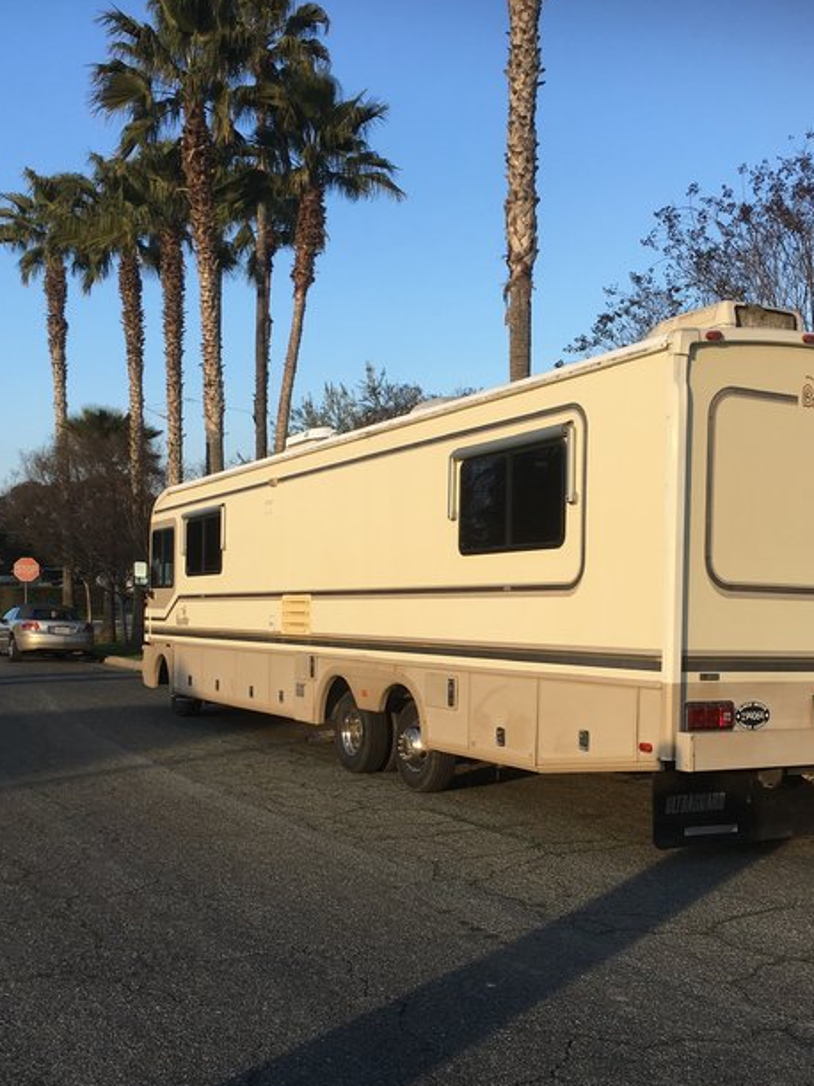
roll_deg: +1.3
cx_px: 482
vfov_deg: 48.8
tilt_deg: -1.7
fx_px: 1192
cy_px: 629
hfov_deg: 37.6
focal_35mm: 38
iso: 25
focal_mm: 4.15
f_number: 2.2
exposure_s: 1/625
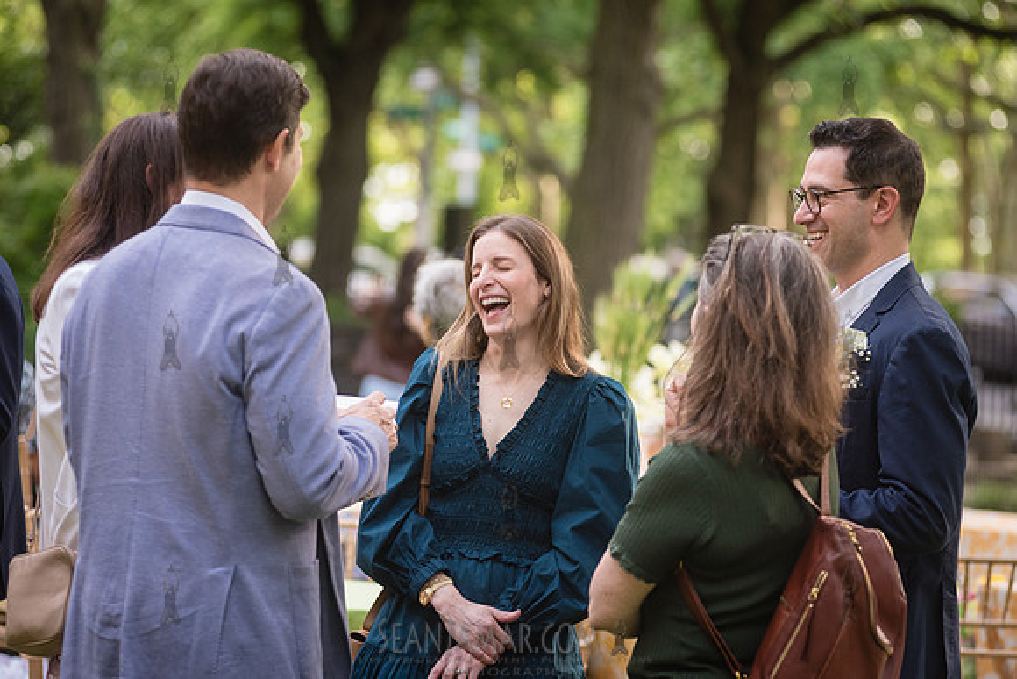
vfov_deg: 8.5
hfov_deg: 12.7
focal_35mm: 162
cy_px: 340
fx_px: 4572
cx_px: 508
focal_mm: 145
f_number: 4
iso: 1000
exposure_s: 1/400
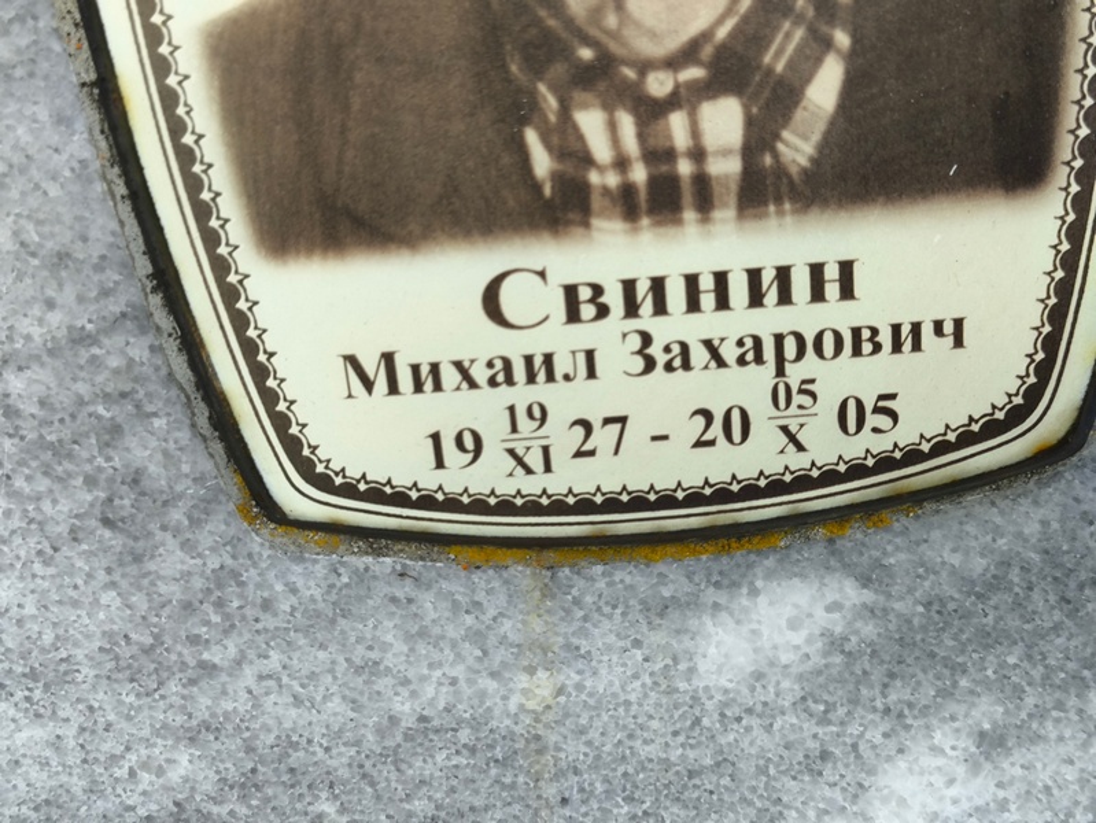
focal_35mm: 50
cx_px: 548
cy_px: 412
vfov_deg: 29.1
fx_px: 1584
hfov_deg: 38.2
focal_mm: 4.71
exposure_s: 1/161
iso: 50
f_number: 1.7
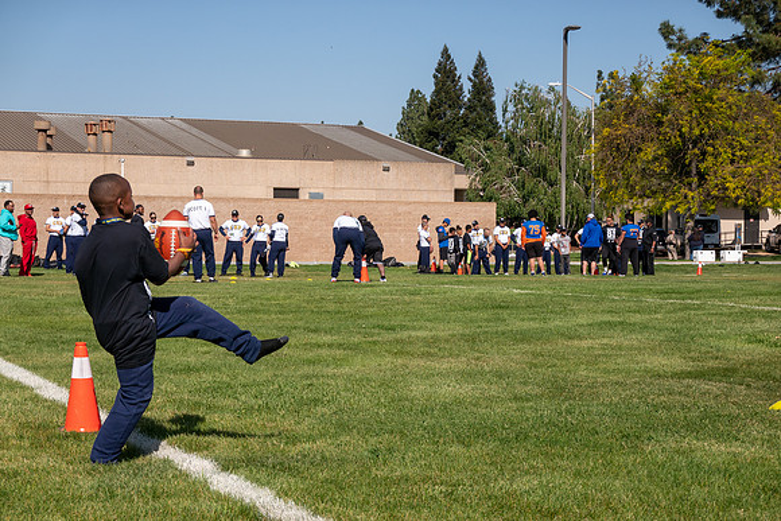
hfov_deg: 27.0
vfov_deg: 18.2
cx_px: 390
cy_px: 260
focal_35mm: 75
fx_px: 1627
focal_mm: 27.44
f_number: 4
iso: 160
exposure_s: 1/1600
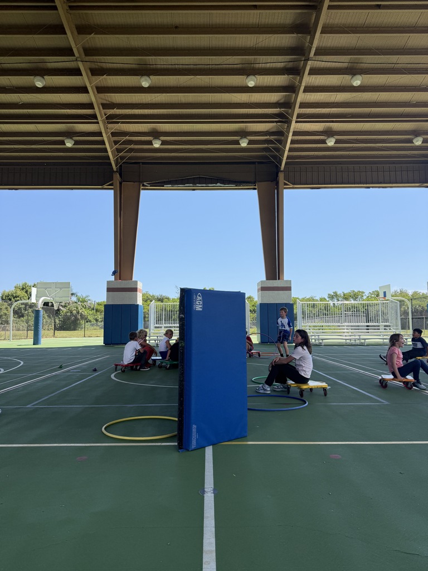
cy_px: 286
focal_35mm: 24
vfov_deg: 71.6
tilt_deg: +6.9
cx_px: 214
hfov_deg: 56.8
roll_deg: +0.0
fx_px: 396
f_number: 1.78
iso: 80
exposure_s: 1/2801
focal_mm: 6.76
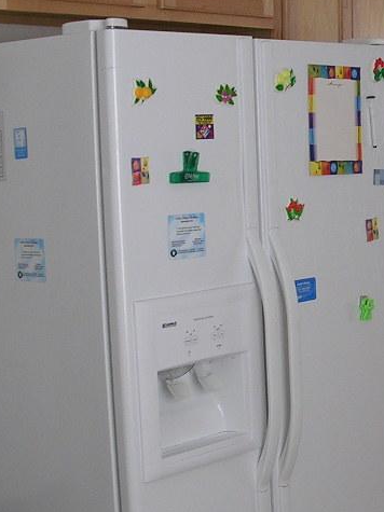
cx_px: 416
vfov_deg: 23.8
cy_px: 212
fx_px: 1213
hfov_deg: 17.4
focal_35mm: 82
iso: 50
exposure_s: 1/31.6
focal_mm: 5.8
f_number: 2.8
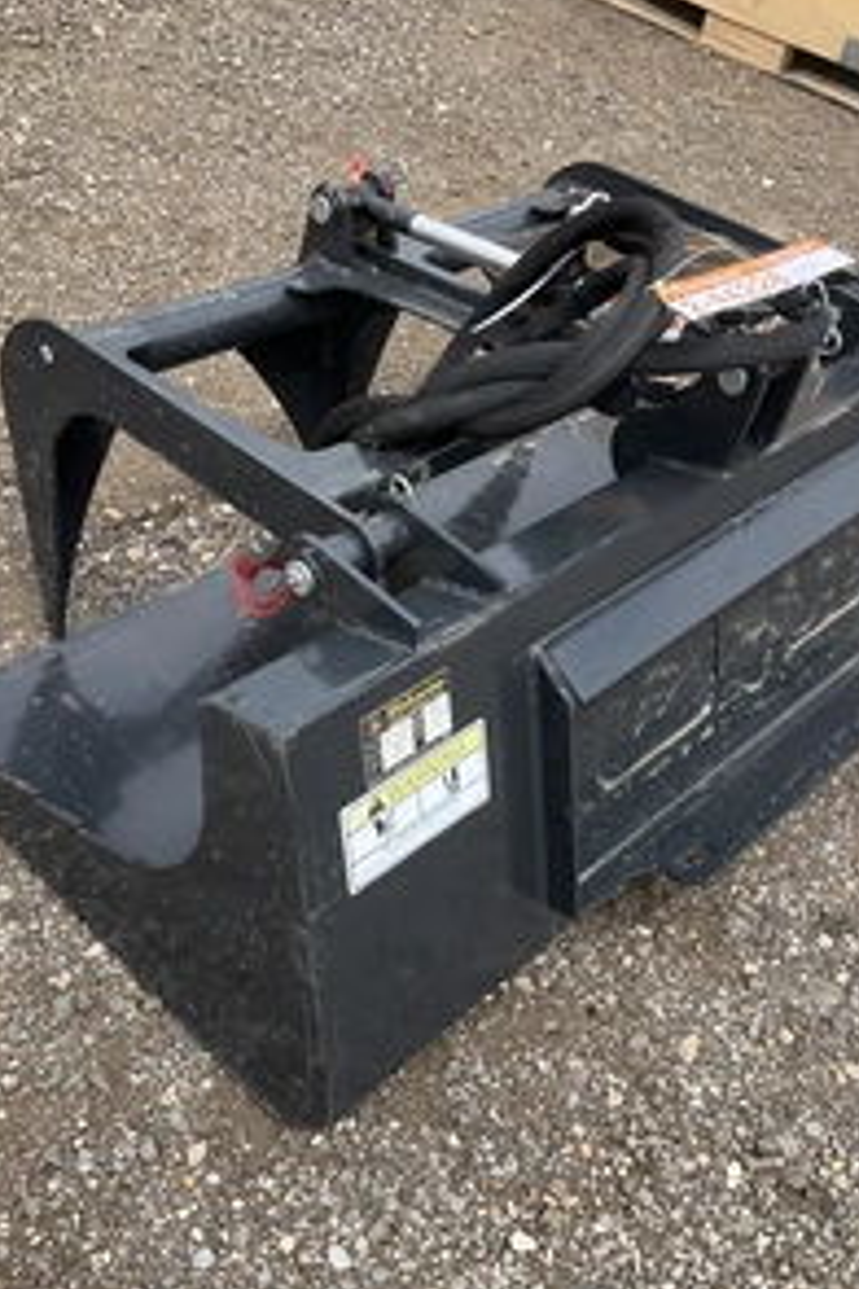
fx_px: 1467
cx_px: 513
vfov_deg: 47.4
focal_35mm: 41
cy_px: 644
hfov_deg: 32.5
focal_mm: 3
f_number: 1.8
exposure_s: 1/855
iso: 25
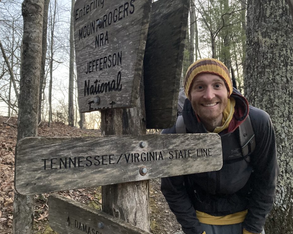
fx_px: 260
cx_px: 146
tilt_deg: +6.1
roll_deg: +0.3
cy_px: 115
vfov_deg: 48.5
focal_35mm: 30
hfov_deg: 58.8
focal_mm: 3.99
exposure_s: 1/15
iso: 800
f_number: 1.8
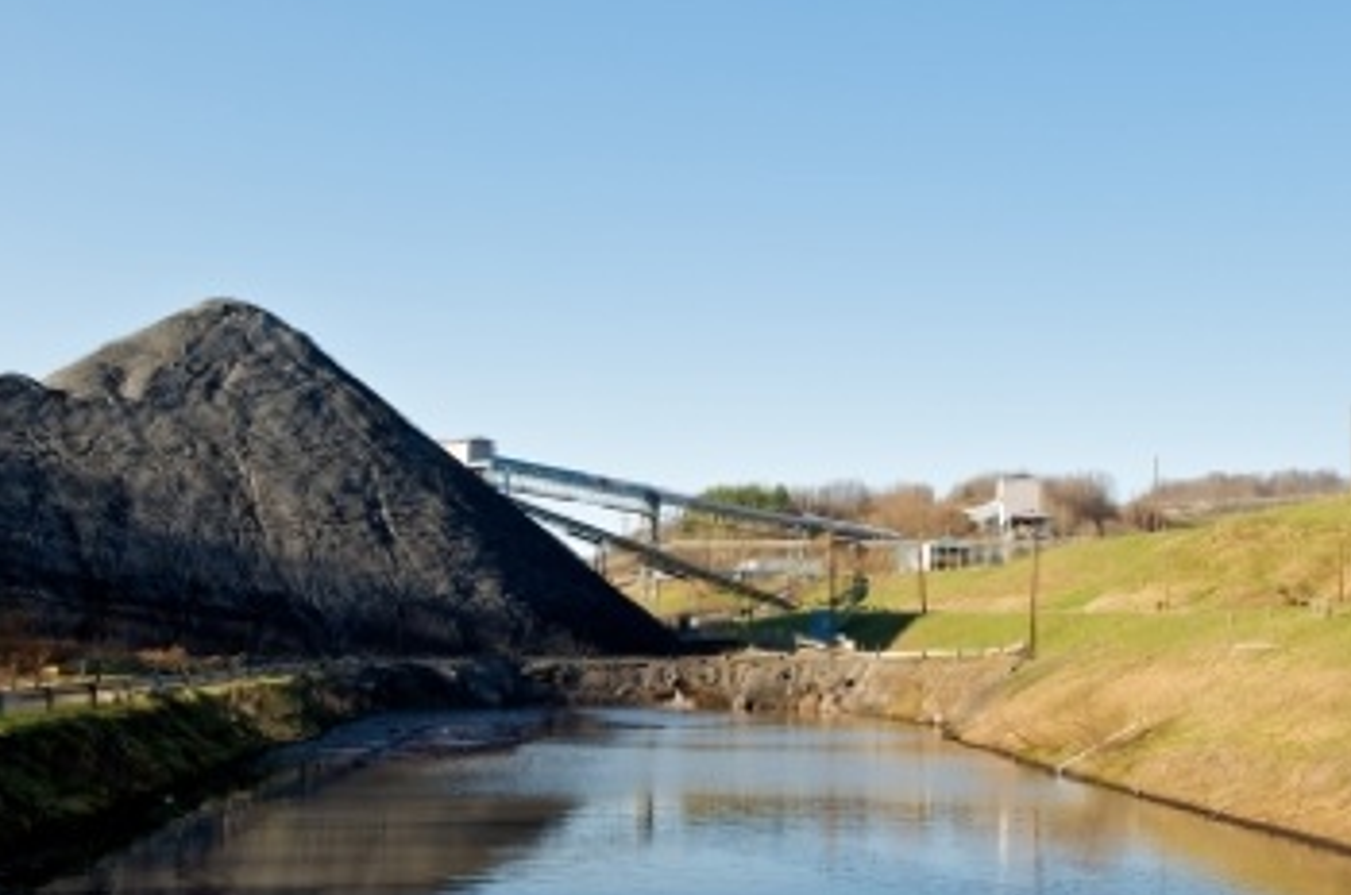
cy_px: 451
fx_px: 1686
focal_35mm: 45
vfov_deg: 29.8
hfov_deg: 43.7
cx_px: 699
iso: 200
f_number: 8
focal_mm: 35
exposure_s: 1/160
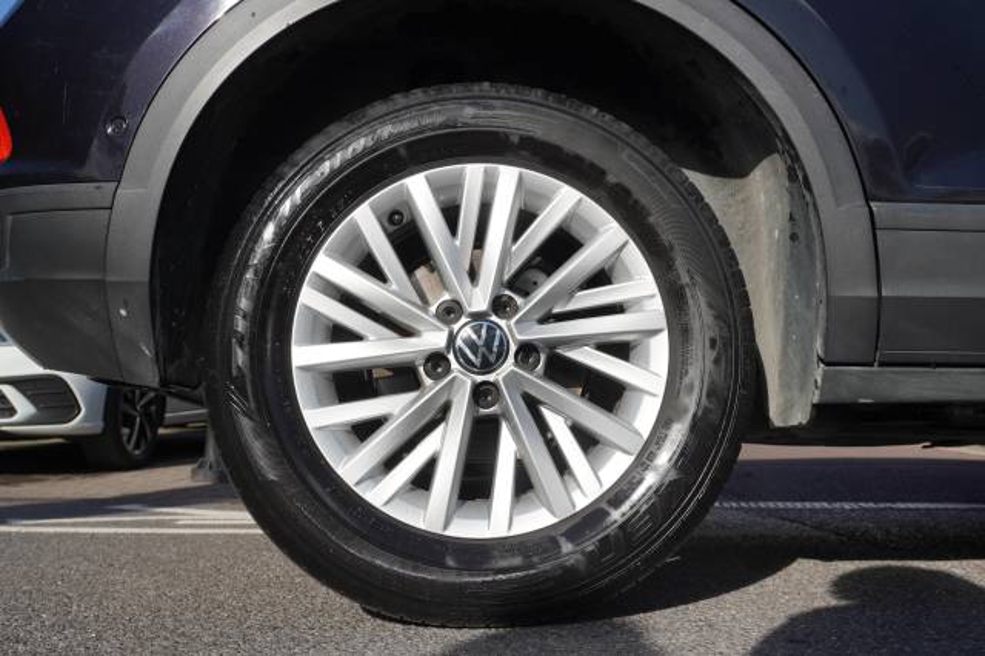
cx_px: 492
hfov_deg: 53.2
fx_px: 984
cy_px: 328
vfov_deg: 36.8
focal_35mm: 36
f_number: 5.6
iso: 100
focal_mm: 24
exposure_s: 1/350
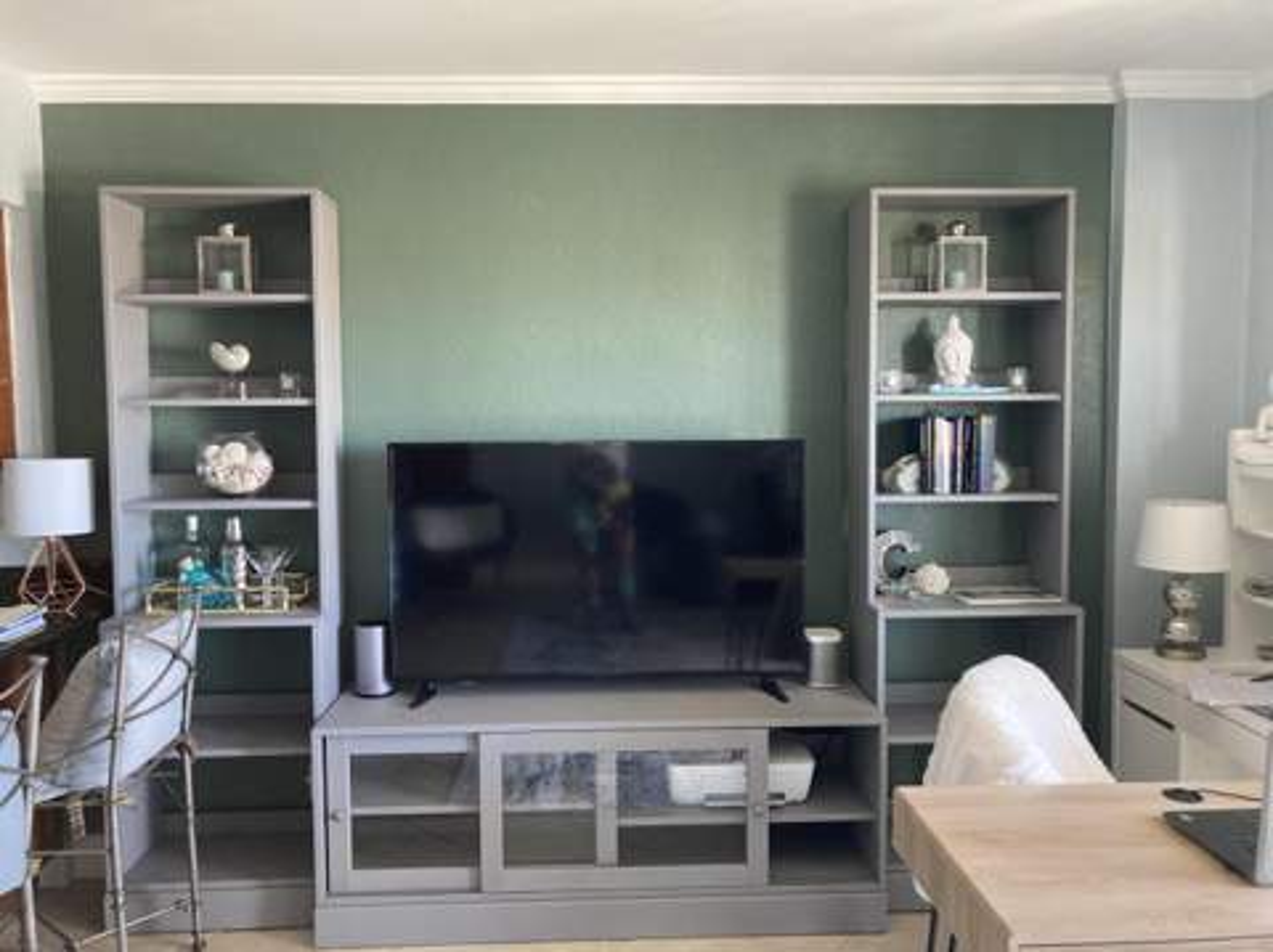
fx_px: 1029
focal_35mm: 28
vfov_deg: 49.7
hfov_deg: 63.5
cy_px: 476
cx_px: 636
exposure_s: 1/60
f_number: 1.8
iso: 250
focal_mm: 3.99
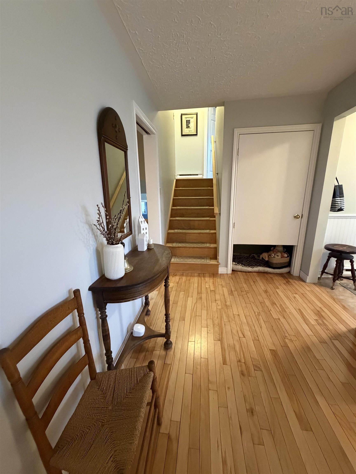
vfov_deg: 102.1
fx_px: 192
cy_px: 237
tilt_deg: -14.2
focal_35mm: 14
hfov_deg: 85.7
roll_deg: +1.2
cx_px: 178
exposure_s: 1/60
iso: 1000
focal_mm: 2.22
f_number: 2.2
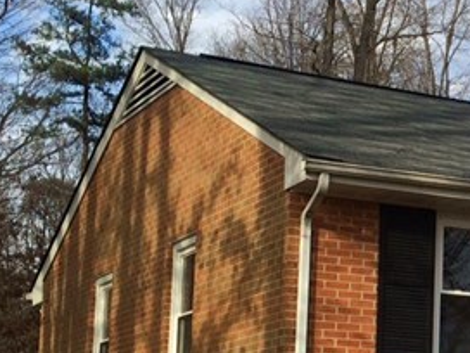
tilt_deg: +7.8
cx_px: 769
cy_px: 311
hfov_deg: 16.0
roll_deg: +0.3
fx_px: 1480
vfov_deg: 13.5
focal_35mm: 109
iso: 32
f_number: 2.2
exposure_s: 1/1208
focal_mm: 4.15
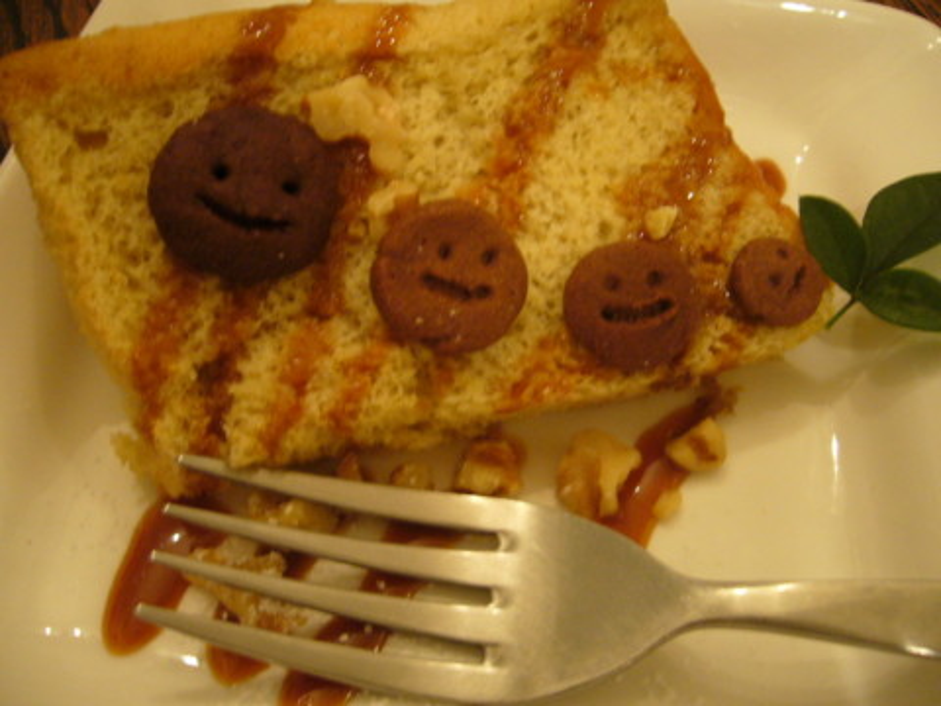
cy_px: 353
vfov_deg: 40.7
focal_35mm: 35
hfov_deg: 52.6
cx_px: 470
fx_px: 951
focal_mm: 5.8
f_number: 2.8
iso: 200
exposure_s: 1/8
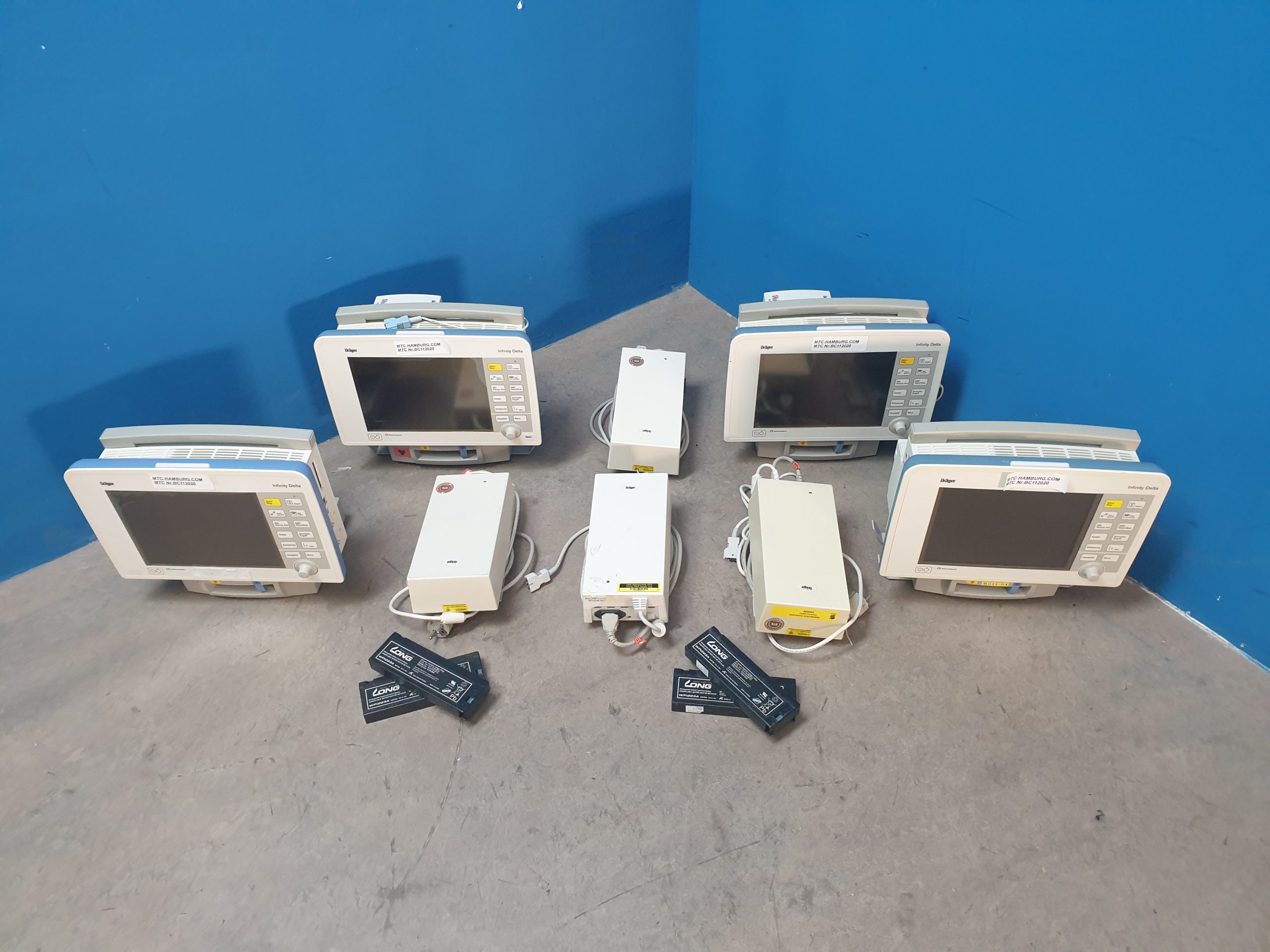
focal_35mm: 26
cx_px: 635
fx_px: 954
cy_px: 476
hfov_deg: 67.3
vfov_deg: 53.1
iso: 320
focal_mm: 4.3
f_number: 2.4
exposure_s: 1/50
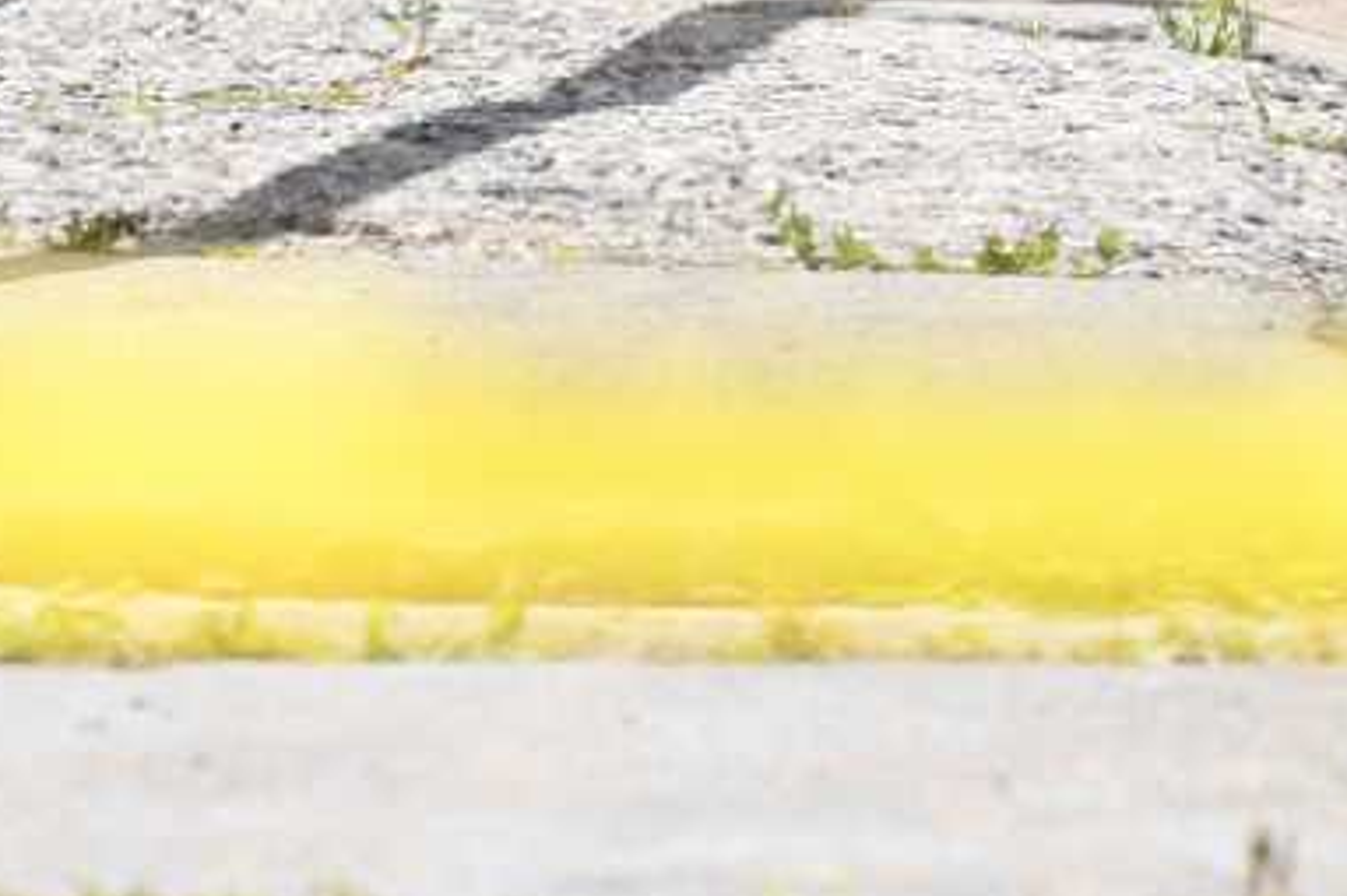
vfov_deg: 1.1
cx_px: 1213
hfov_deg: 1.7
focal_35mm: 1203
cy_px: -1235
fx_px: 44991
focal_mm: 150
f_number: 8
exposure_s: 1/1250
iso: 400
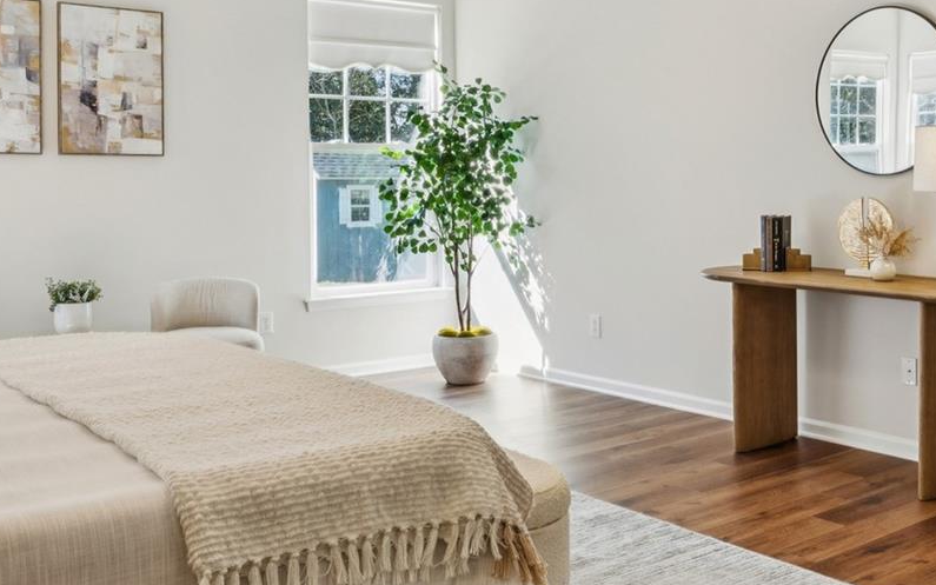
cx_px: 660
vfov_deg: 29.4
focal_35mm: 43
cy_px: 192
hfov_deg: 44.9
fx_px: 1105
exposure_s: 1/3.33
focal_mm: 16.5
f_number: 14
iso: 100
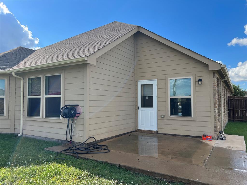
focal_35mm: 26
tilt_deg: +2.7
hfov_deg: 67.3
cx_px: 124
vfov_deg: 53.1
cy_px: 92
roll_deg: +0.1
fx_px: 186
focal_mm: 5.7
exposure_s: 1/2208
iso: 50
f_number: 1.5
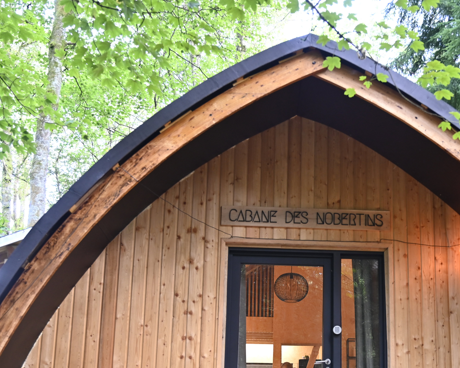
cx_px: 305
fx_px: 747
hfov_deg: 33.9
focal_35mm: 55
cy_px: 270
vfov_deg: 27.4
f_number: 4
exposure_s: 1/30
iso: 800
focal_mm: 32.5
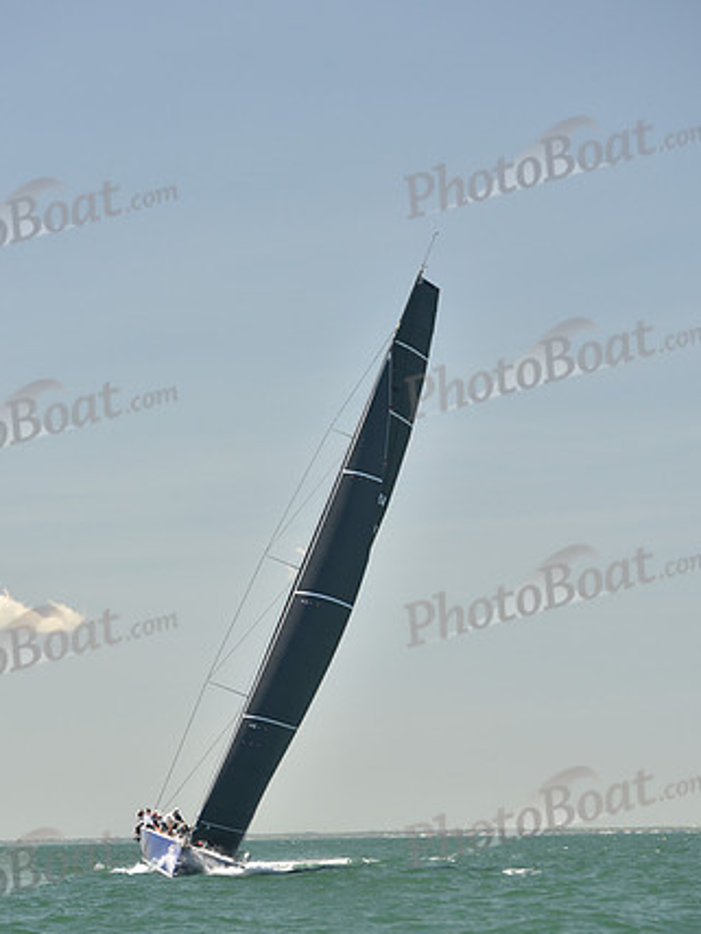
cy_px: 508
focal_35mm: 146
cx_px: 292
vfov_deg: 13.5
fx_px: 3942
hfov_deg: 10.2
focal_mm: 112
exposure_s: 1/800
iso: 250
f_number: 3.5
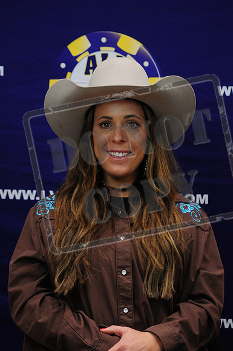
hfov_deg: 11.1
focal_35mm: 123
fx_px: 1198
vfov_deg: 16.7
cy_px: 176
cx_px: 116
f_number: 4
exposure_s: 1/125
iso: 640
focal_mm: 82
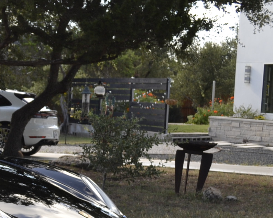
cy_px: 202
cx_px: -98
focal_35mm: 98
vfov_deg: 15.5
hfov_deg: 18.0
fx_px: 792
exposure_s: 1/125
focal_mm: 24
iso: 125
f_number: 5.6
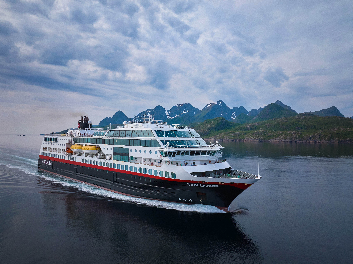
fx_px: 245
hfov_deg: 71.6
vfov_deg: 56.8
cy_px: 132
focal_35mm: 24
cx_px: 176
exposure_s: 1/80
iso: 400
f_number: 2.8
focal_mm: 12.29
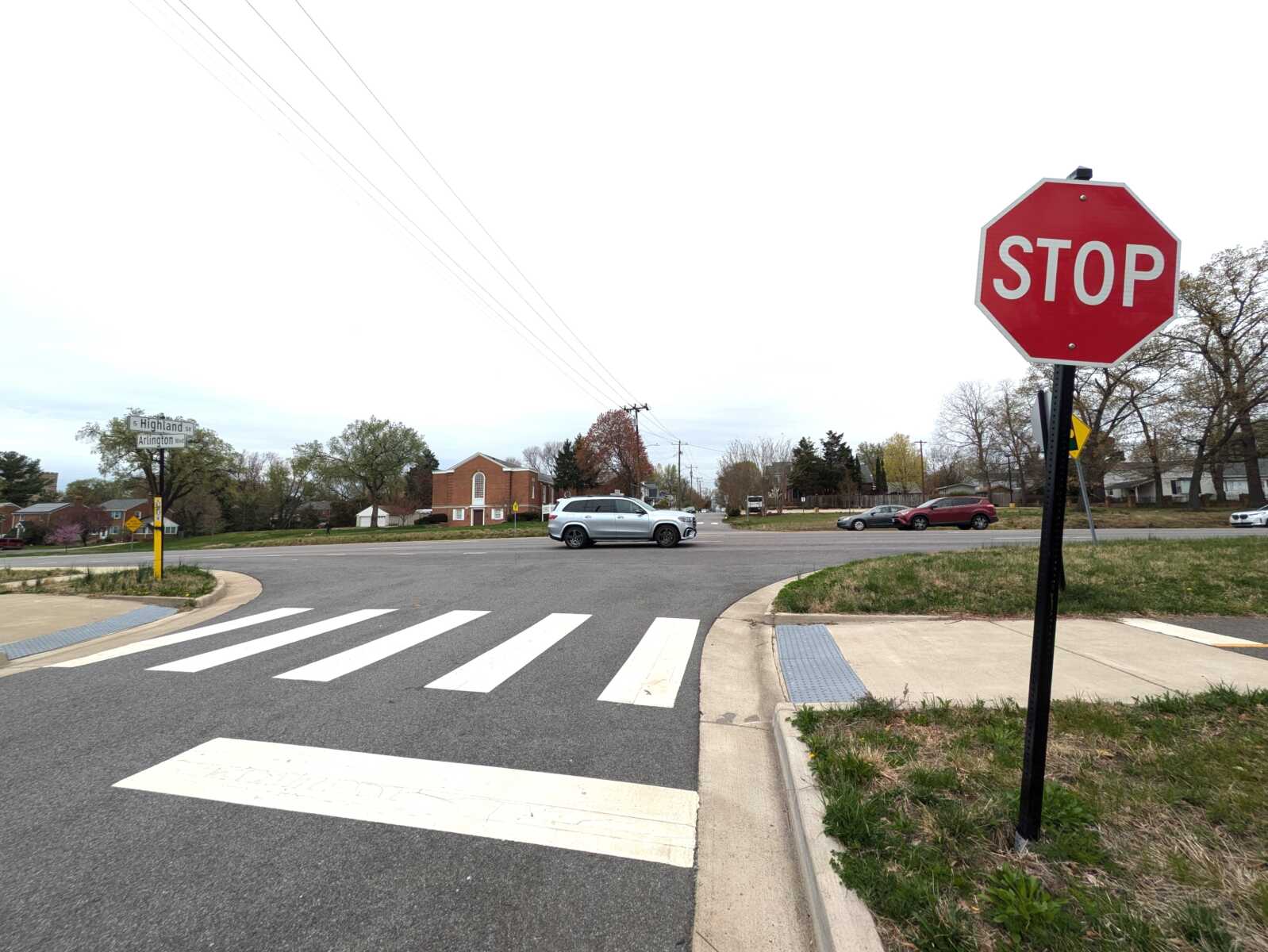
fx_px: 513
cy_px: 476
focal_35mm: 14
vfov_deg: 85.7
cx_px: 634
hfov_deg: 102.0
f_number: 2.2
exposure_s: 1/740
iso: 57
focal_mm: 1.83
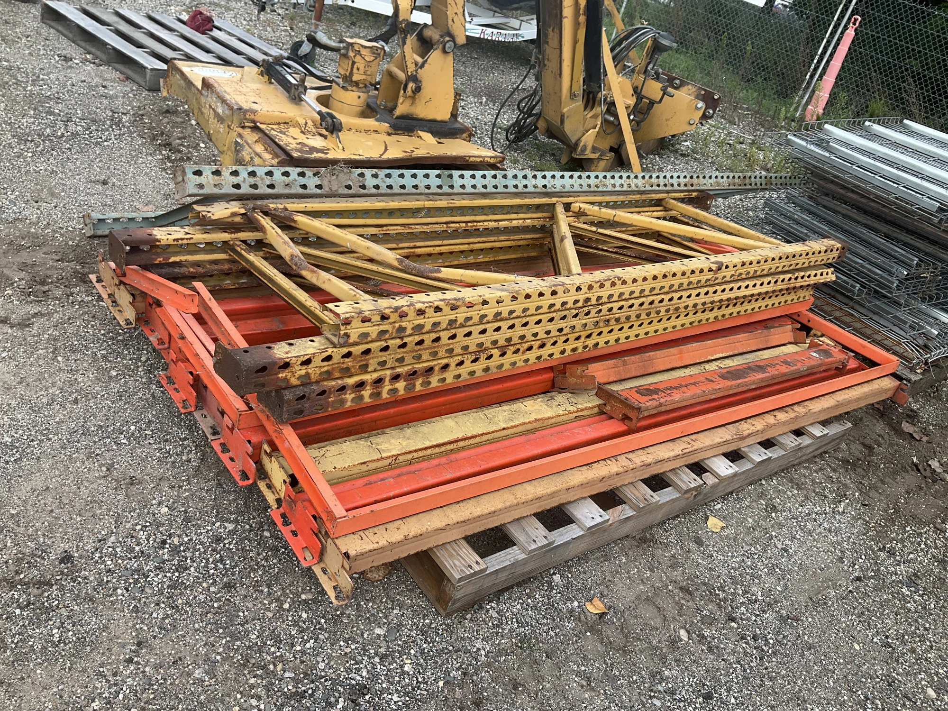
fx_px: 794
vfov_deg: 48.2
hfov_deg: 61.7
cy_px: 356
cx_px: 474
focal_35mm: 29
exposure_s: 1/218
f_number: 1.8
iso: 20
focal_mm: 3
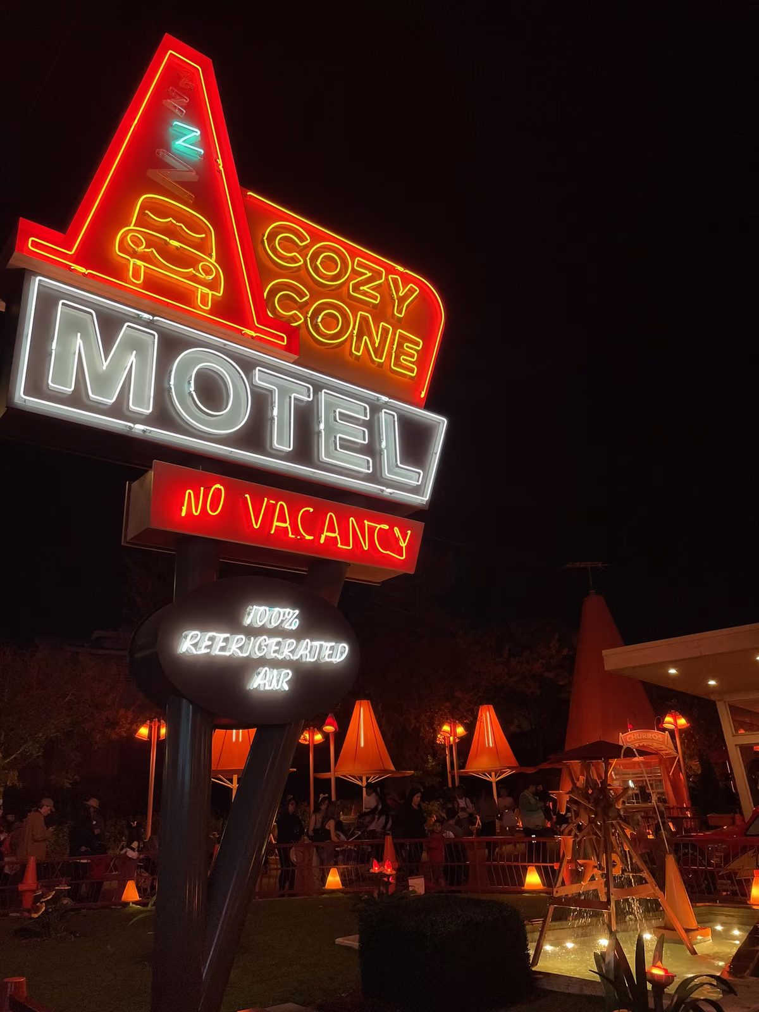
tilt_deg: +21.0
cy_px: 506
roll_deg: +2.5
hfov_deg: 53.1
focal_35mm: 26
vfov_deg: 67.3
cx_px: 380
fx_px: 760
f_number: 1.6
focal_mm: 4.2
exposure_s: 1/60
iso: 80
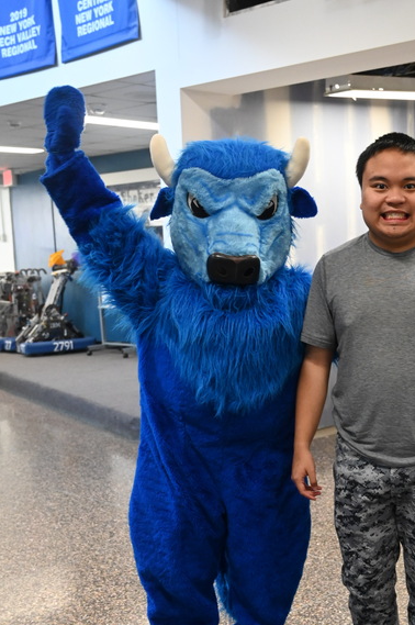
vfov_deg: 36.8
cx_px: 301
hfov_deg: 24.8
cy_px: 378
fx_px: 936
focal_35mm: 54
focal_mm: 30
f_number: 4
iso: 3200
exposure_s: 1/80
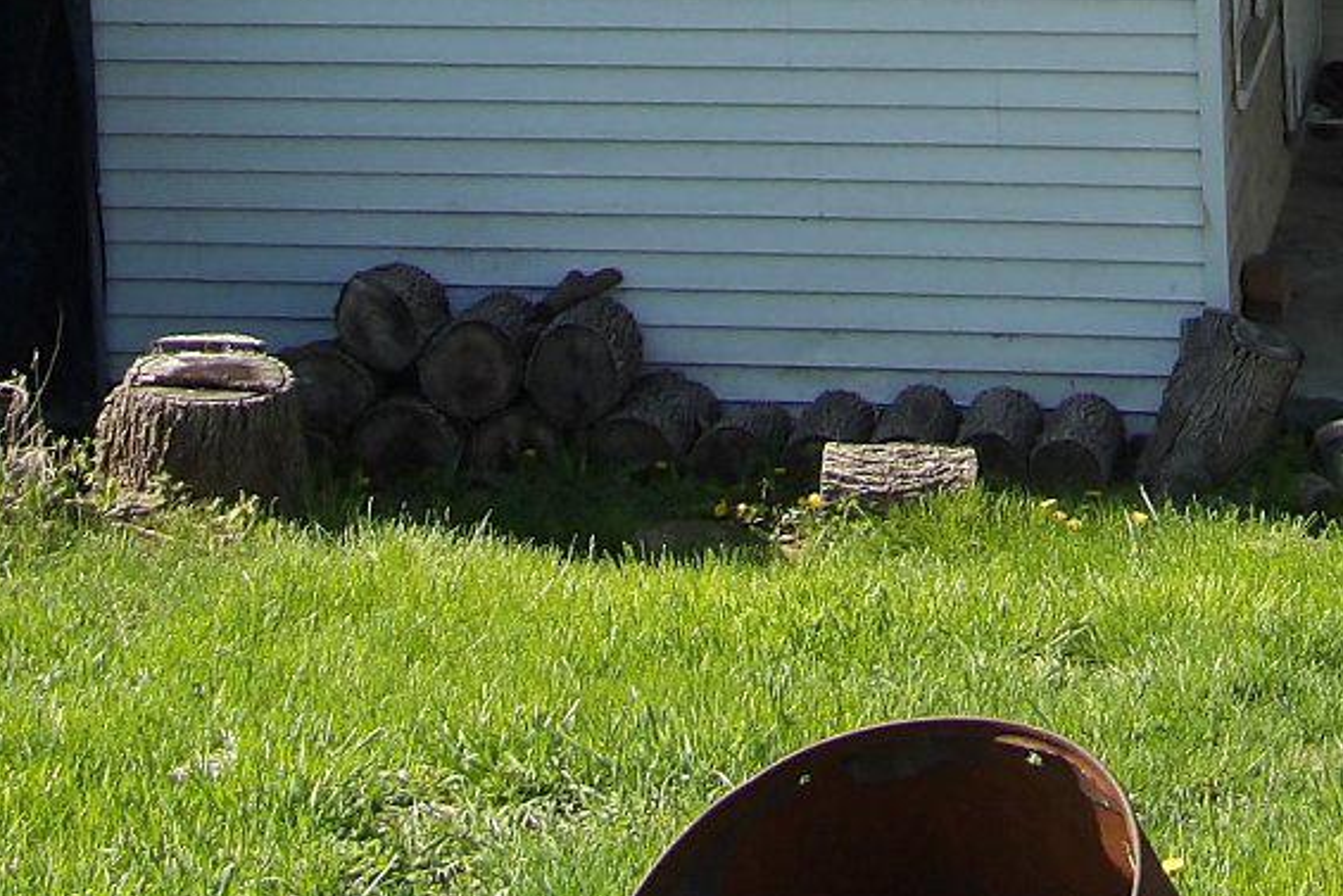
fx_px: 5485
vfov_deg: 8.9
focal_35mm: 147
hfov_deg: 13.9
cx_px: 927
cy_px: -742
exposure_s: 1/504
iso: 100
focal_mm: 7
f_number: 3.2
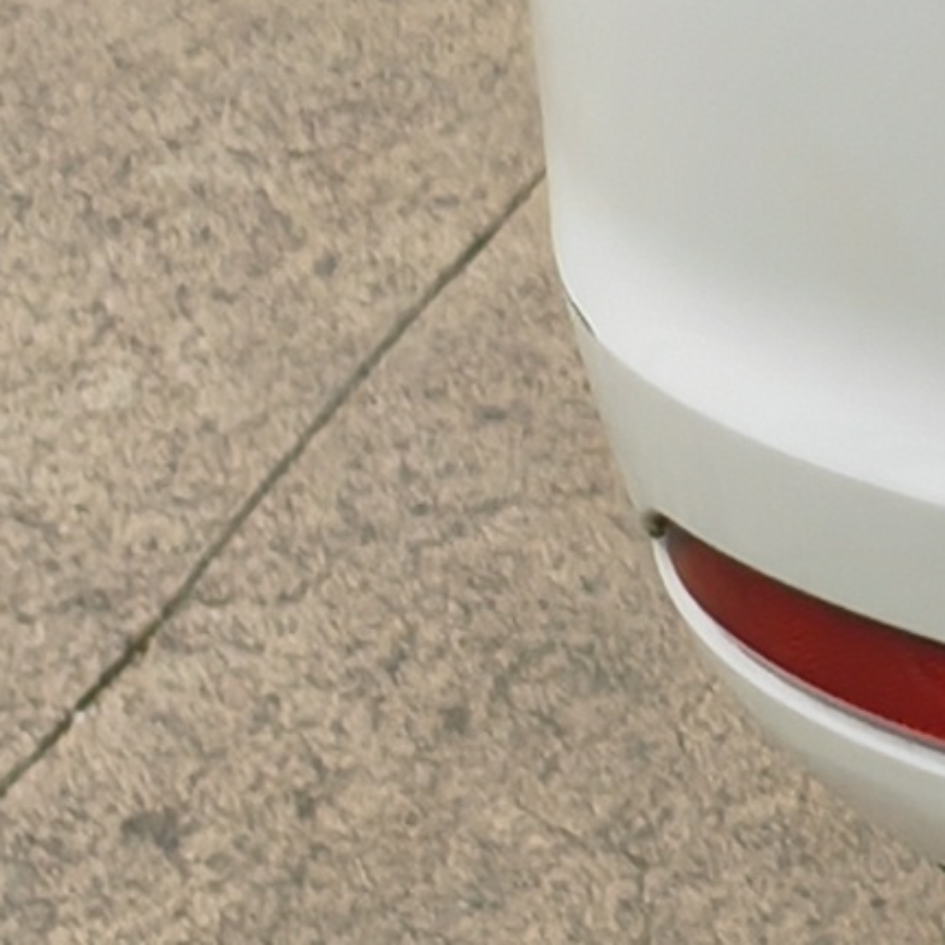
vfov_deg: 7.3
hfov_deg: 6.5
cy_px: -1379
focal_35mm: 225
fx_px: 6949
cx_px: 3624
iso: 50
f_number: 1.9
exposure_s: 1/280
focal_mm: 6.12
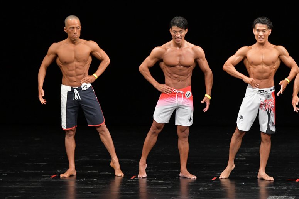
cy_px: 100
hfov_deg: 7.6
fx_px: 2241
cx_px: 150
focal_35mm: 270
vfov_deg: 5.1
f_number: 5.6
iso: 3200
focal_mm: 180
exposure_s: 1/400
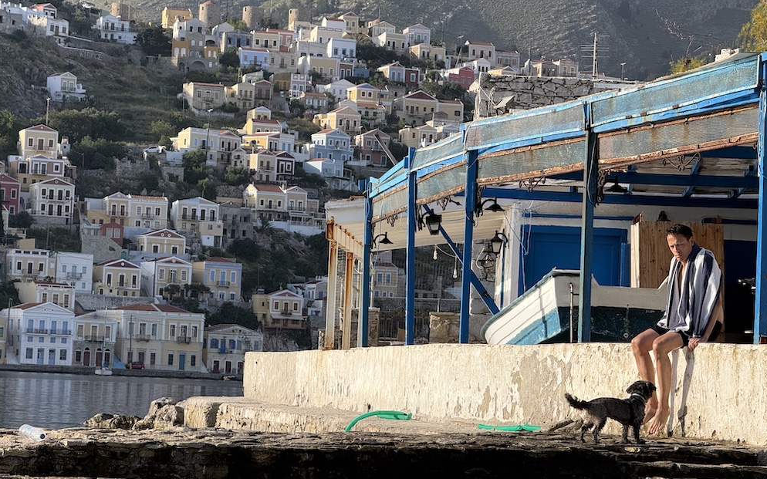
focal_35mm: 128
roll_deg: -2.1
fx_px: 2675
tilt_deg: +4.3
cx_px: 384
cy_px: 250
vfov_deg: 10.2
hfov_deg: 16.3
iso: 50
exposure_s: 1/891
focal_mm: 15.66
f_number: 2.8
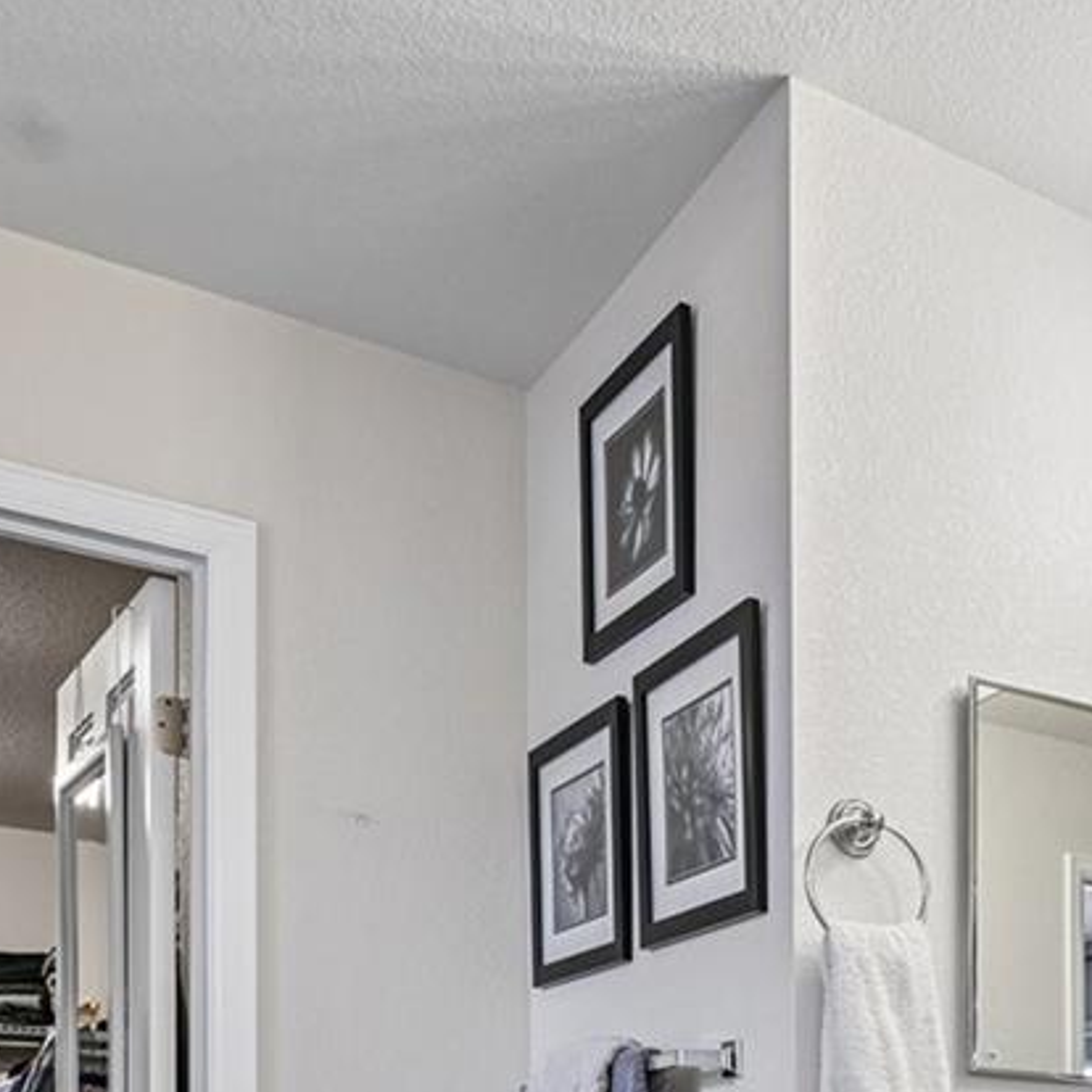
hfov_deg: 33.1
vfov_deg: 32.3
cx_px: 1139
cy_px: 1211
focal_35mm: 46
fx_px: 1642
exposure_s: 1/15
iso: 250
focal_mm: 14
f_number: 8
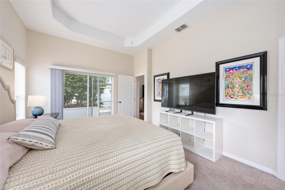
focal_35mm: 13
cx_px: 142
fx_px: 103
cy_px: 95
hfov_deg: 108.3
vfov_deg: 85.4
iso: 160
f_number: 7.1
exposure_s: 1/8
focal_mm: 13
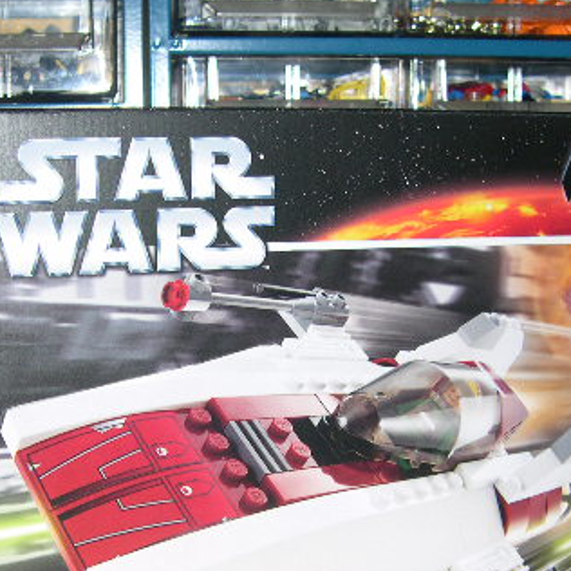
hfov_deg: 25.3
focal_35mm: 68
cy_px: 392
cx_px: 222
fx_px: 1269
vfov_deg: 25.2
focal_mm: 8
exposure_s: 1/60
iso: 100
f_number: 2.8
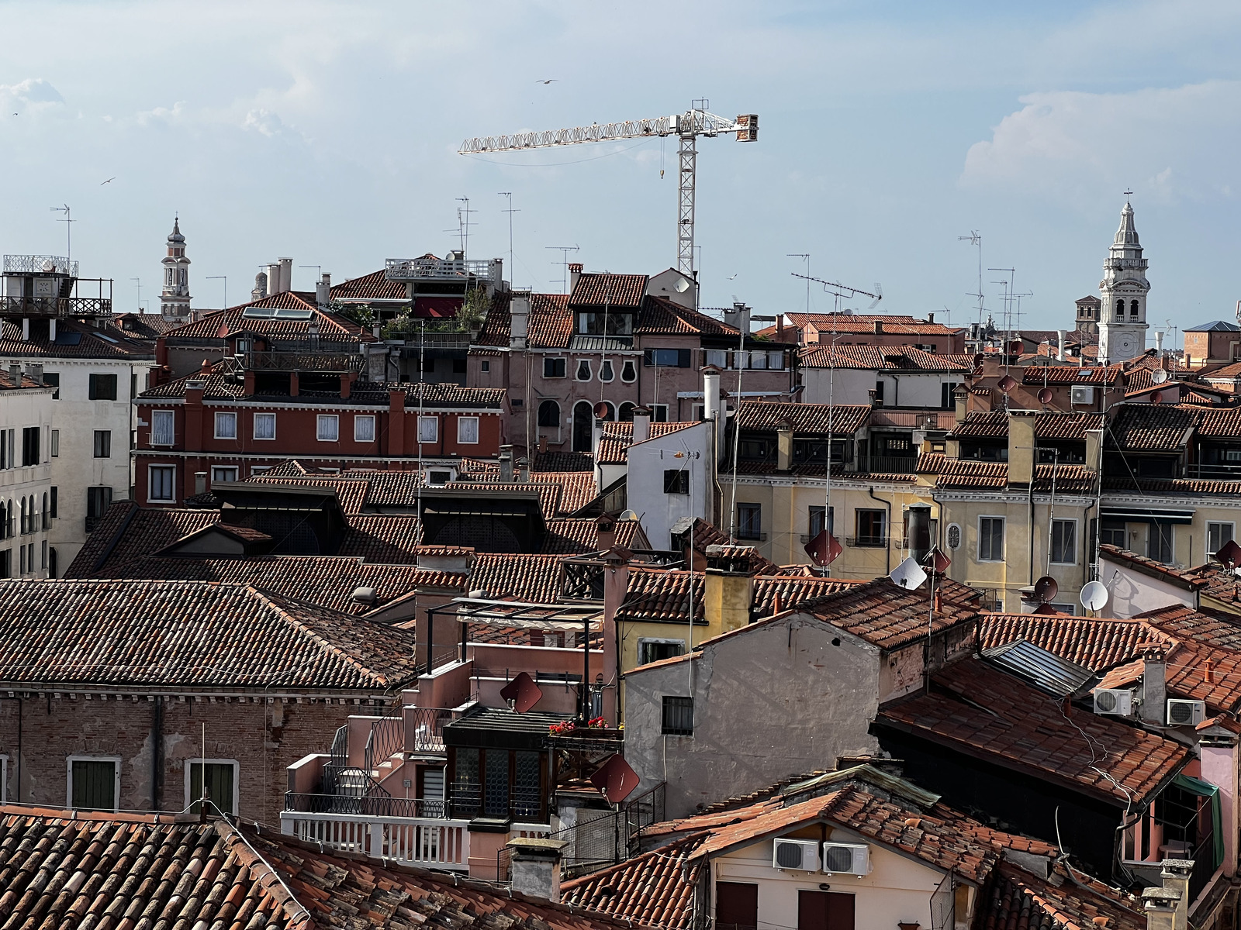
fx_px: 2760
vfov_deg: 19.1
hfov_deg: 25.3
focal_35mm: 77
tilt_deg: -2.9
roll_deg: -1.3
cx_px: 620
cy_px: 465
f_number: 2.8
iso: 32
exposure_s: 1/943
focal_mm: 9
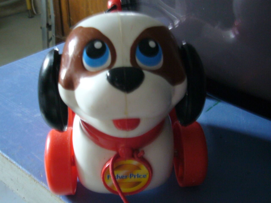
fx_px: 376
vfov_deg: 30.3
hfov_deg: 39.7
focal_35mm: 48
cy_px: 102
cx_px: 136
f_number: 3
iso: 200
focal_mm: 5.7
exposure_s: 1/4
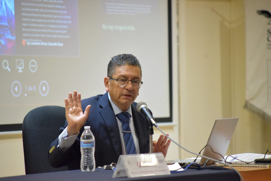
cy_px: 90
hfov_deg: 9.8
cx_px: 136
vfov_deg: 6.6
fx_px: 1582
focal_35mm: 210
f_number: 4
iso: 6400
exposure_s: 1/250
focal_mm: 210
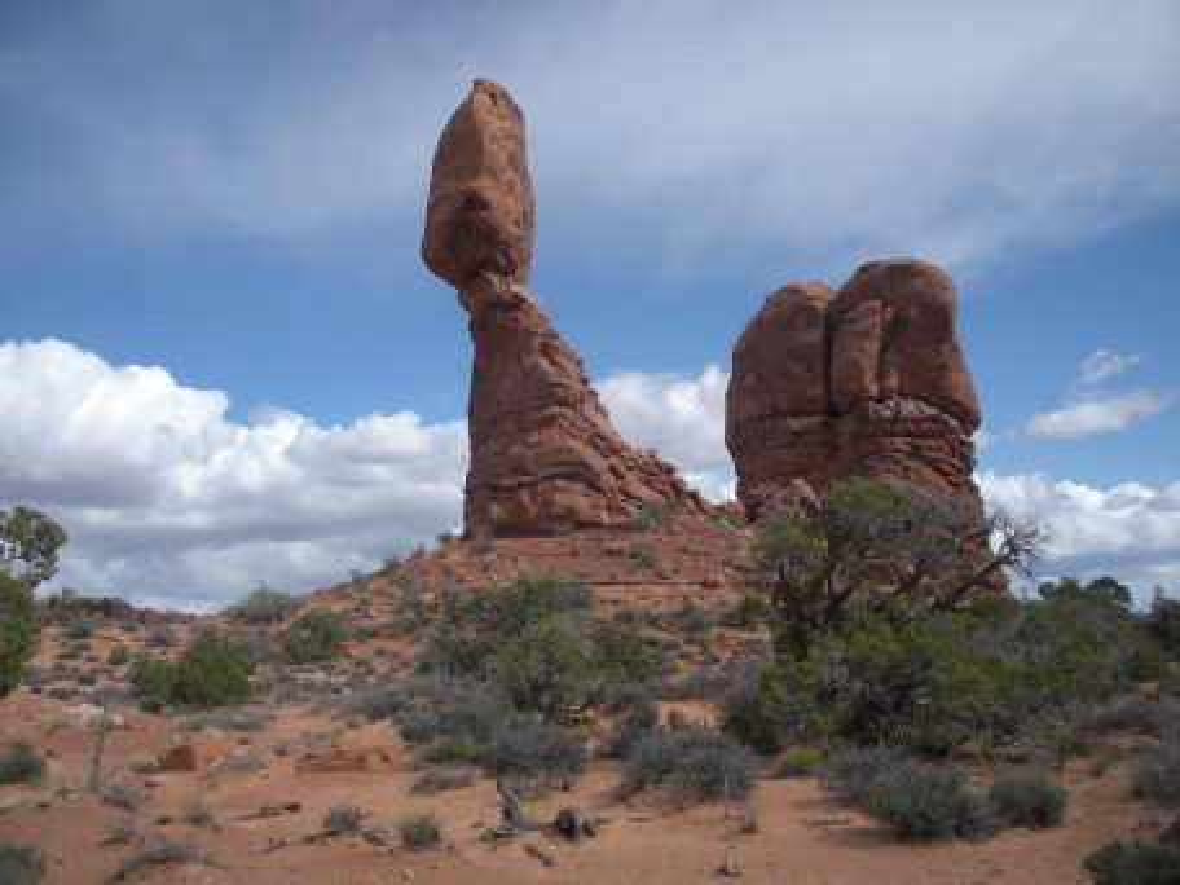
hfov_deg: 51.4
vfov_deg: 39.7
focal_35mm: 36
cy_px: 442
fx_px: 1227
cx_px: 590
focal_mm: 6.3
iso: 64
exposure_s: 1/906
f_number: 3.5
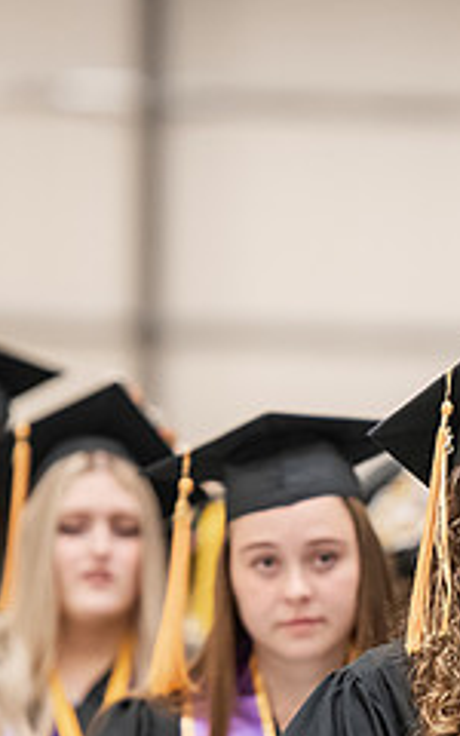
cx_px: 561
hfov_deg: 3.1
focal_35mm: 418
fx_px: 8384
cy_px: 575
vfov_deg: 5.0
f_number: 3.2
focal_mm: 170
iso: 2500
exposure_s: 1/200
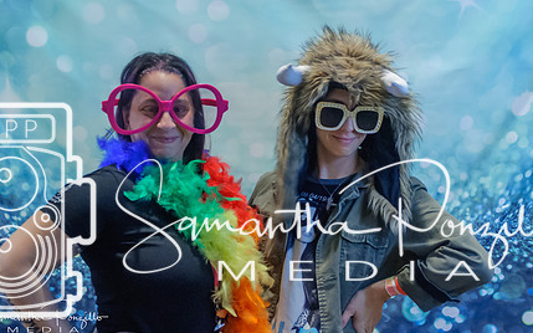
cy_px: 113
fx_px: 1147
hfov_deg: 26.2
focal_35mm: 79
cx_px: 274
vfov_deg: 16.5
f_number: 4.2
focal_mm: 35
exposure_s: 1/30
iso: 1000
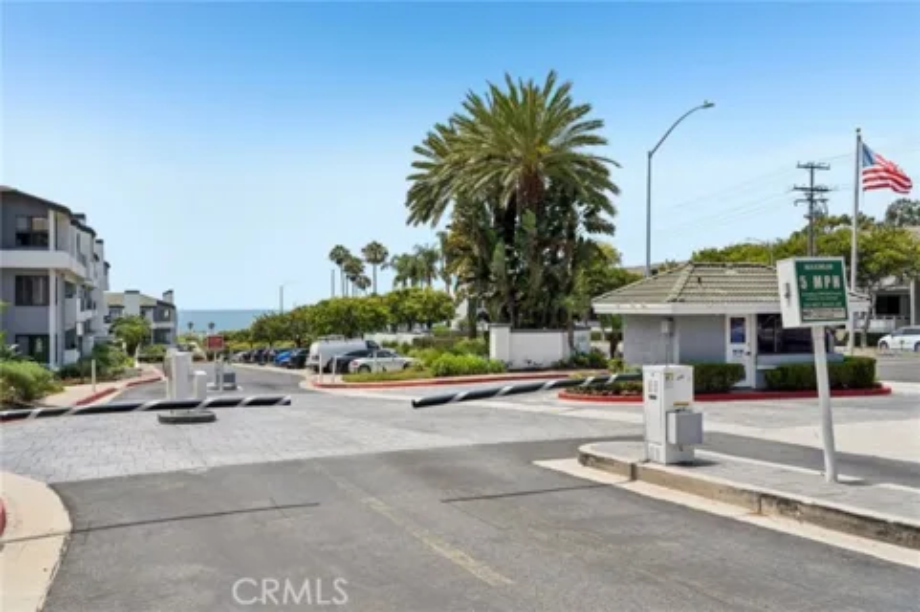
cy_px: 306
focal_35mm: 33
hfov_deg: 57.3
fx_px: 843
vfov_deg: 39.9
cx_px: 460
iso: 125
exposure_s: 1/640
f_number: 8
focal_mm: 33
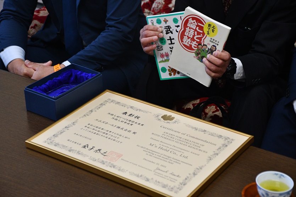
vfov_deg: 15.7
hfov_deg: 23.4
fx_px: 715
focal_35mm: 87
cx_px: 148
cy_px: 98
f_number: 4.8
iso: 1600
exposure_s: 1/250
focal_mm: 58
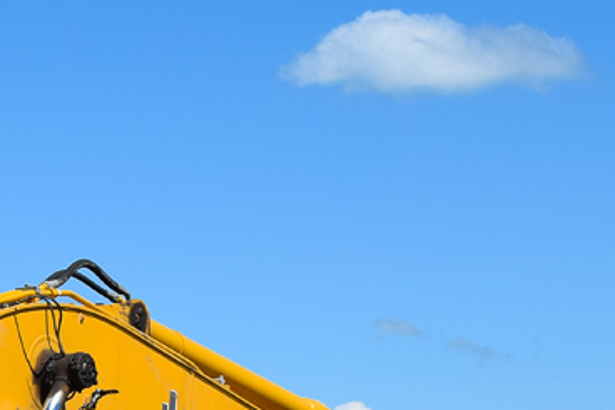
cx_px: -348
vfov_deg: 8.8
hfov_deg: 12.7
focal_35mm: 152
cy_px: 614
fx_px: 2589
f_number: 10
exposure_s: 1/400
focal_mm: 31
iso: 200
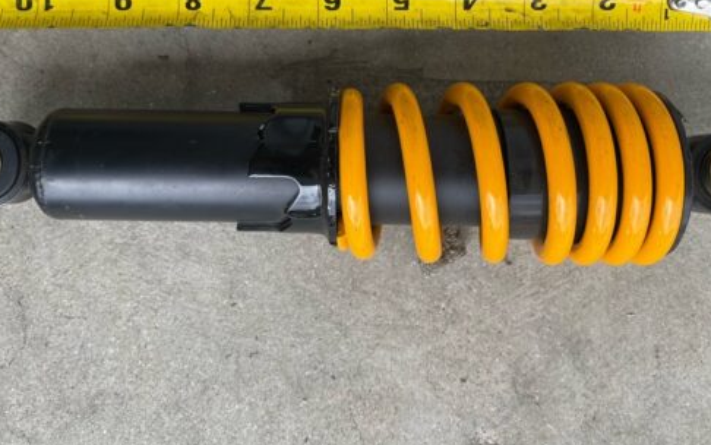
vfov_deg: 36.7
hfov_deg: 56.7
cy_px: 127
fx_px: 659
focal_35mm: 34
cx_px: 369
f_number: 1.6
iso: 32
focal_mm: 5.1
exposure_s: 1/717
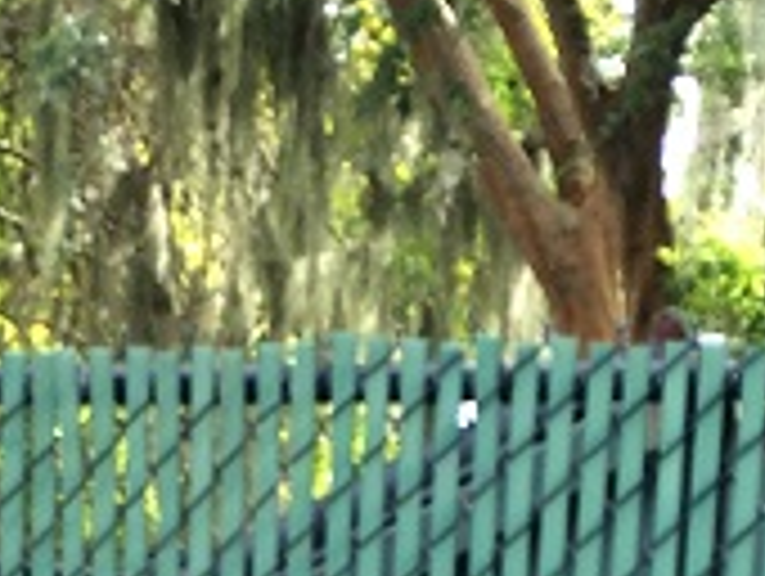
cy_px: 1206
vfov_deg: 9.7
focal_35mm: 141
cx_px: 63
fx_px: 3120
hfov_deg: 13.8
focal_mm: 4.12
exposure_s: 1/186
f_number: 2.2
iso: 32
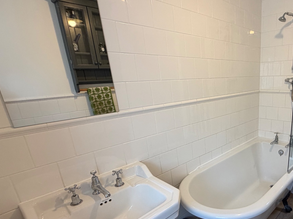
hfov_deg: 67.9
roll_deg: +1.8
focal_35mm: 23
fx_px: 195
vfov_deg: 58.3
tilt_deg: -17.0
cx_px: 228
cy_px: 134
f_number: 2.2
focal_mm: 2.22
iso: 200
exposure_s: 1/100
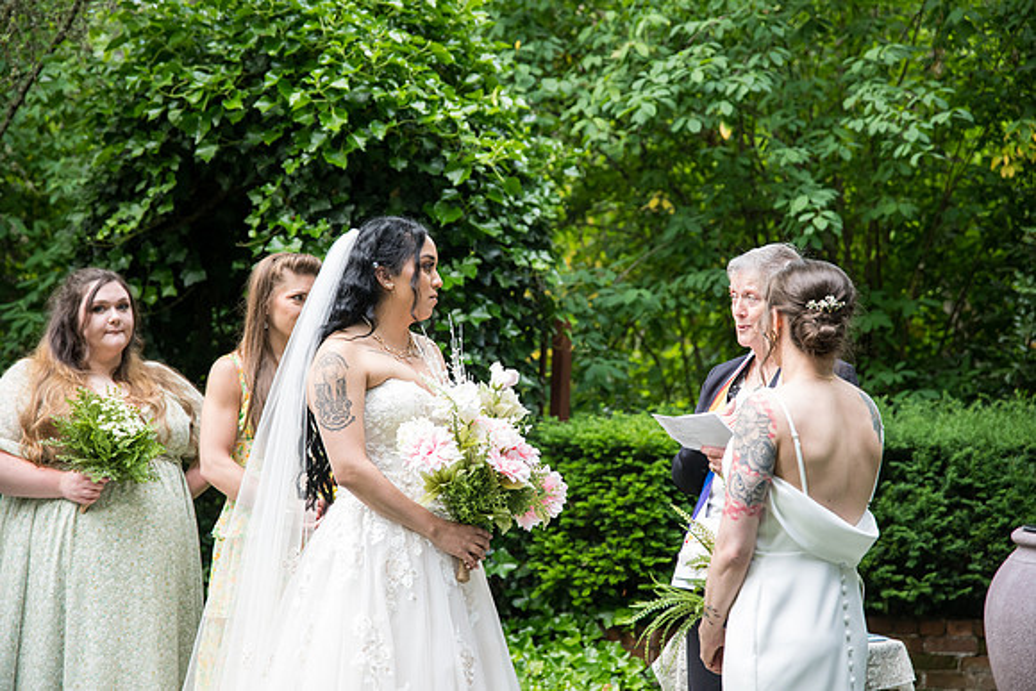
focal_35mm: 70
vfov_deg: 19.5
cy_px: 346
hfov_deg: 28.8
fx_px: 2015
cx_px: 518
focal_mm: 70
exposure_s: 1/400
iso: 1000
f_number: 3.2
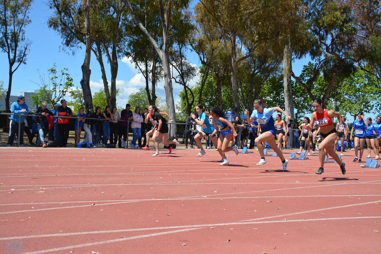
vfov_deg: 35.5
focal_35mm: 38
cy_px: 127
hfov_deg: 51.3
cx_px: 190
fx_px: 397
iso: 400
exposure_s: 1/1600
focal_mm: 25
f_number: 6.3
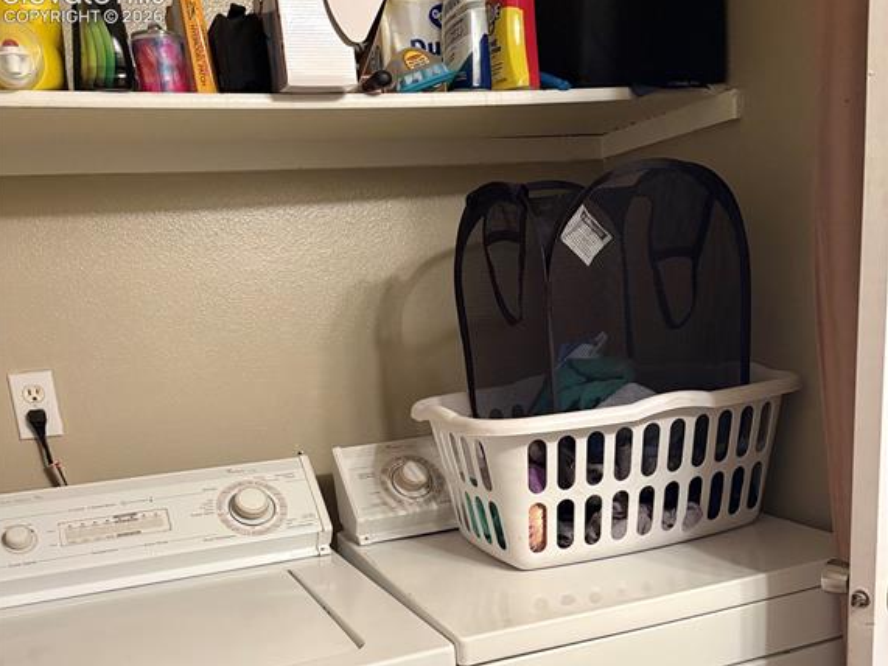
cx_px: 442
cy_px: 543
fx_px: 898
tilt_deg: -14.7
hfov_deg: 52.6
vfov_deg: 39.0
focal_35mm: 35
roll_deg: +4.0
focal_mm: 5.96
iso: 400
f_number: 1.6
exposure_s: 1/60
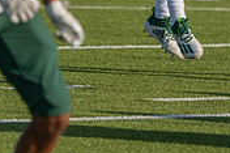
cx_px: 197
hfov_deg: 2.4
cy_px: -91
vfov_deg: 1.6
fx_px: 5508
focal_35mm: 863
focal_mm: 262
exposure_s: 1/1250
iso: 200
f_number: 5.6
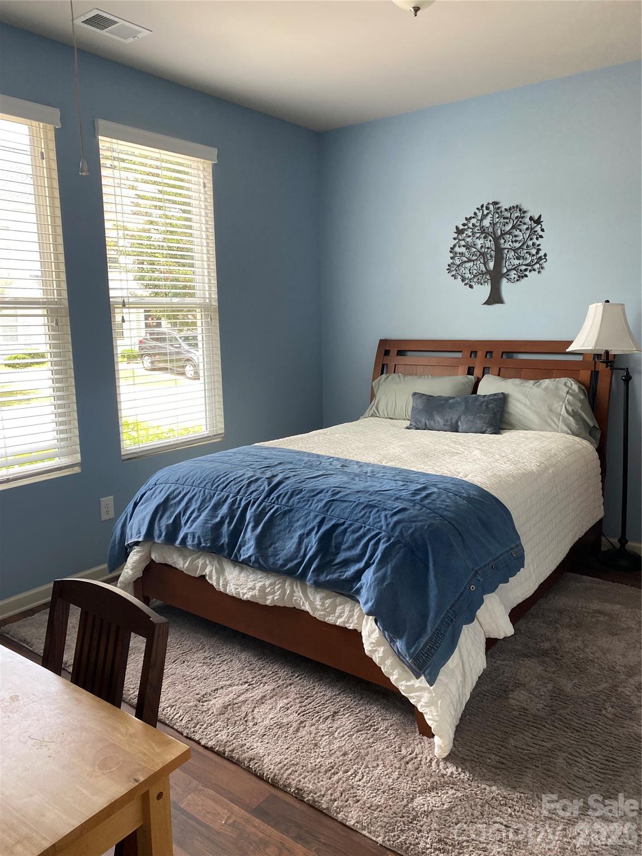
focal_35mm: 26
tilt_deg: -9.2
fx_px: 643
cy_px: 428
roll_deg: +0.7
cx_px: 321
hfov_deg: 53.1
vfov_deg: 67.3
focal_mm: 4.25
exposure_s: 1/121
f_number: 1.8
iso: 80
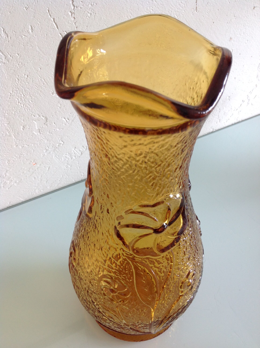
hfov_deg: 40.6
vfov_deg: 52.7
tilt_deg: -45.9
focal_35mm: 35
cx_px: 130
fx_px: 351
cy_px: 174
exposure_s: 1/15
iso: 50
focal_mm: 4.28
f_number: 2.4
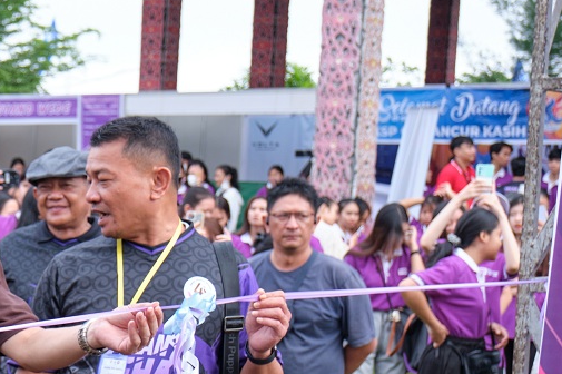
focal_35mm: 110
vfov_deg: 12.2
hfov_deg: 17.4
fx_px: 1716
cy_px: 406
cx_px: -186
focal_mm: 24.9
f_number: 3.2
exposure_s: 1/125
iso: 160
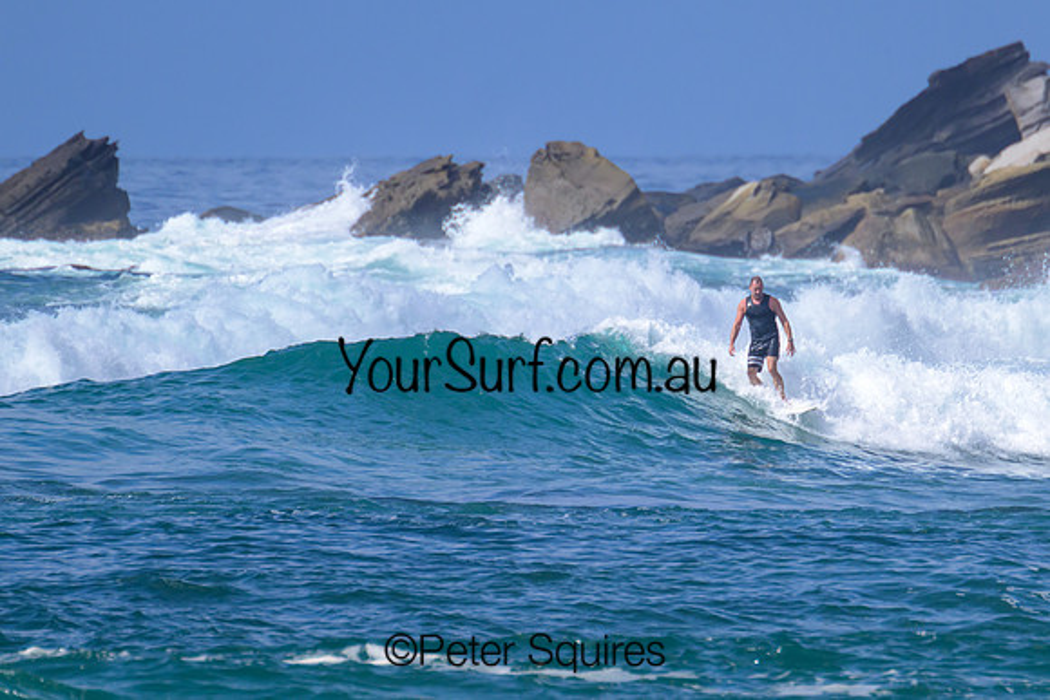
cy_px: 339
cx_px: 659
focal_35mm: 1094
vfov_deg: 1.3
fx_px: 31920
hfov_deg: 1.9
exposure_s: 1/2000
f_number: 11
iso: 560
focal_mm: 800
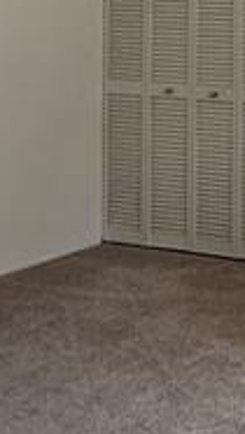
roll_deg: -1.2
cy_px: -30
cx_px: 644
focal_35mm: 84
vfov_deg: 23.8
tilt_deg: -0.8
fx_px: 968
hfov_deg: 11.2
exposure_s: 1/120
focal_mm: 2.22
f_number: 2.2
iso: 64
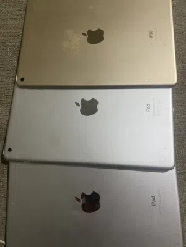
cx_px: 93
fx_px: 186
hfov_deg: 53.1
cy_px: 124
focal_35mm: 26
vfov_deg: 67.3
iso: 400
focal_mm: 4.25
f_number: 1.8
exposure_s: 1/40
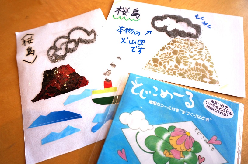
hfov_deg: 73.8
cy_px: 82
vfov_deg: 52.9
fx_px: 165
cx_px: 124
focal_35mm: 24
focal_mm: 16
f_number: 5
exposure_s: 1/100
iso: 100
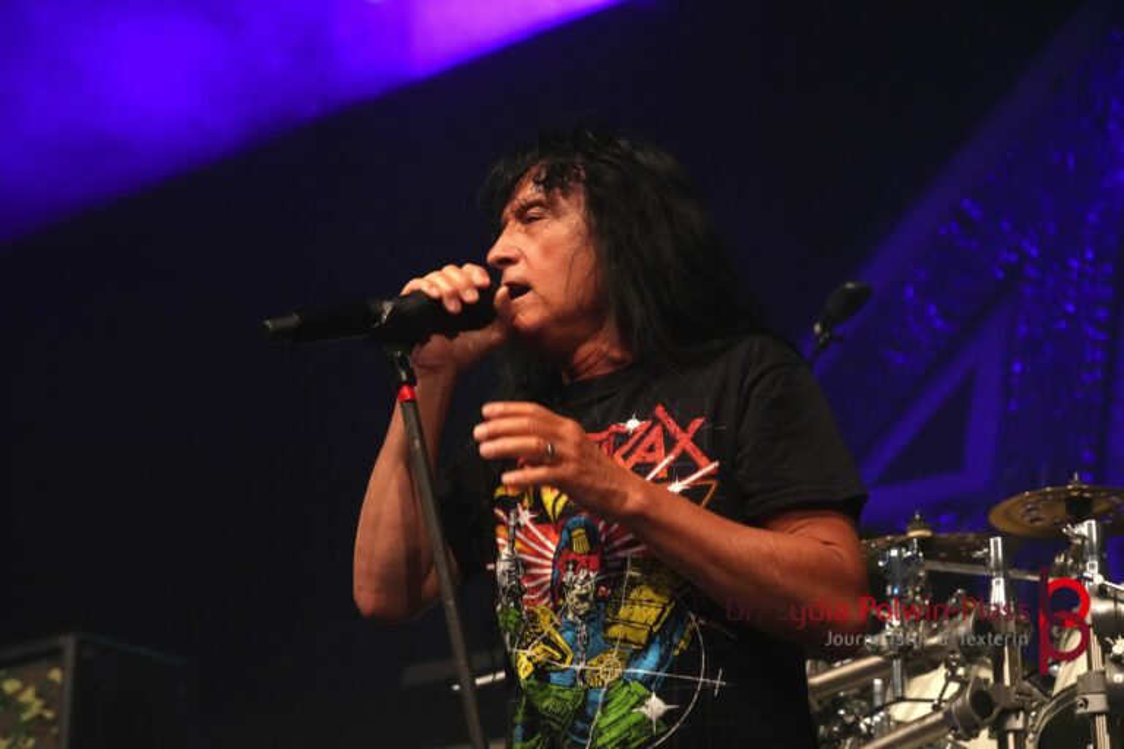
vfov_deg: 13.0
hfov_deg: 19.5
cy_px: 374
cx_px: 562
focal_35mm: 105
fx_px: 3278
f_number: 5
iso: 6400
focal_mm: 70
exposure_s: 1/125
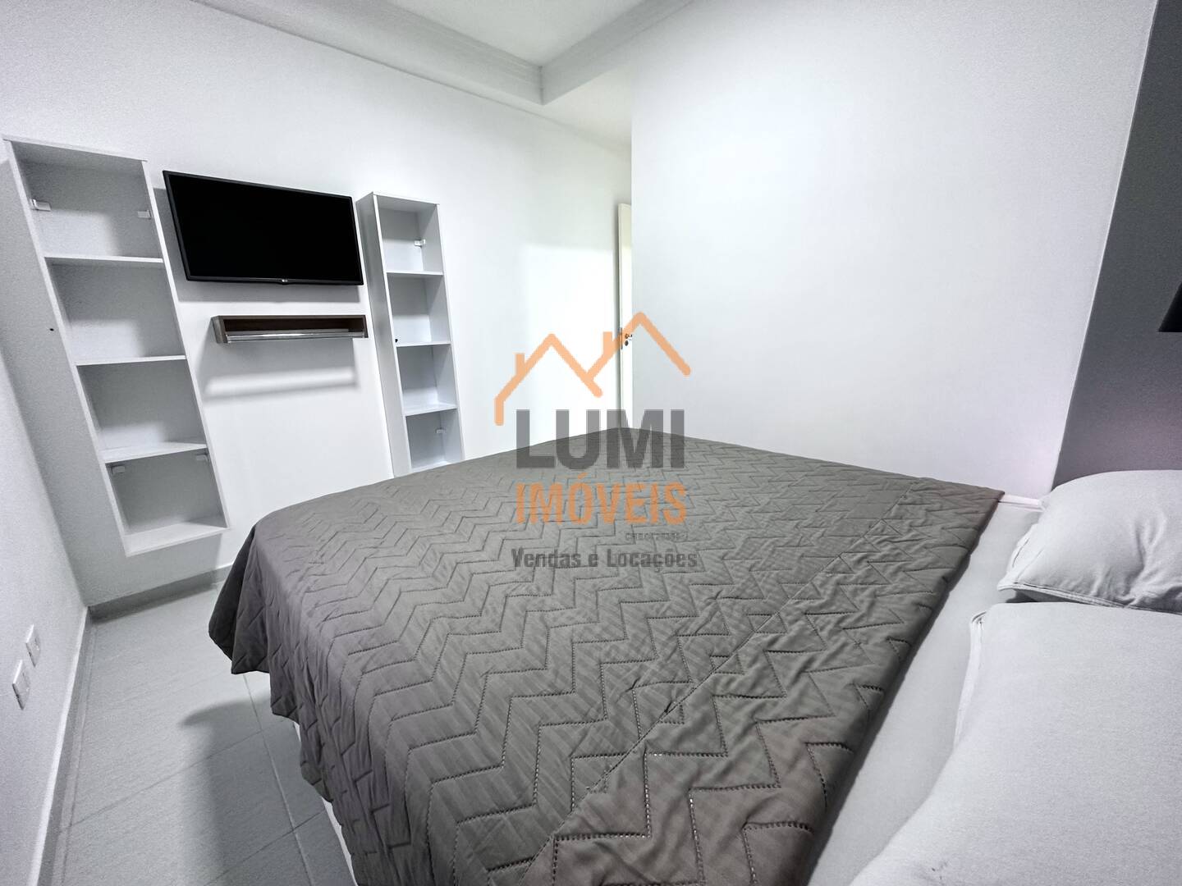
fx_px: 478
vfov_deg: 85.7
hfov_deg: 102.1
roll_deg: +2.2
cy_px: 443
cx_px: 591
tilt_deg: -15.2
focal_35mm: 14
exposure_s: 1/60
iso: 200
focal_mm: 2.22
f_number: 2.2
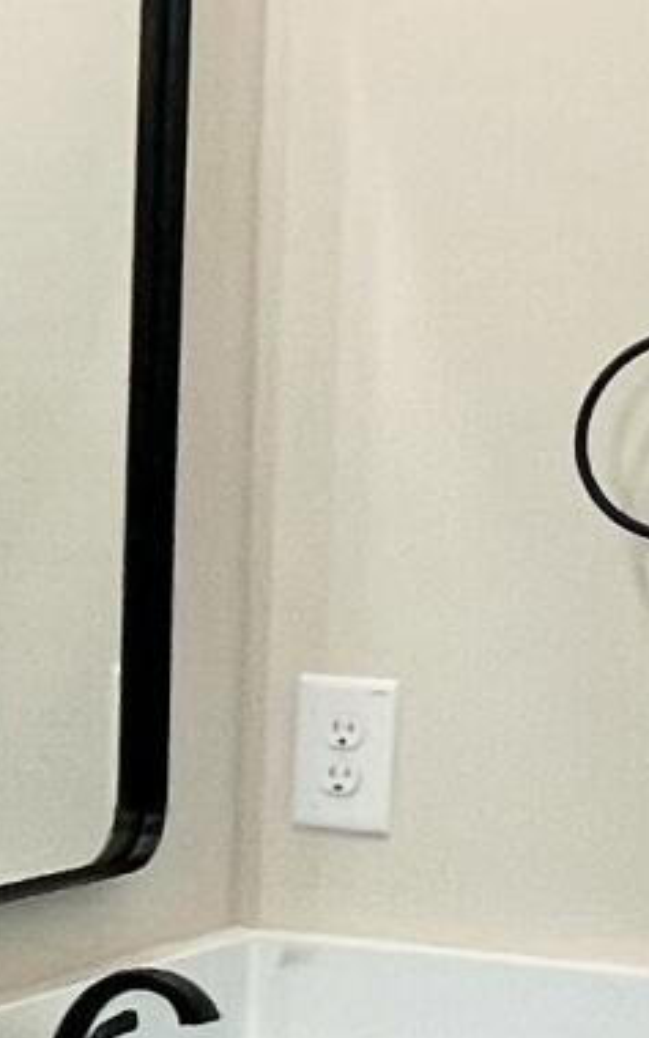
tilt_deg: -7.4
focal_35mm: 109
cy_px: 794
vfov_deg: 19.0
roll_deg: +0.2
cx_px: -778
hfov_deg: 10.7
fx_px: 3084
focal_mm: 1.57
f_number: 1.8
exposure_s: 1/120
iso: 125
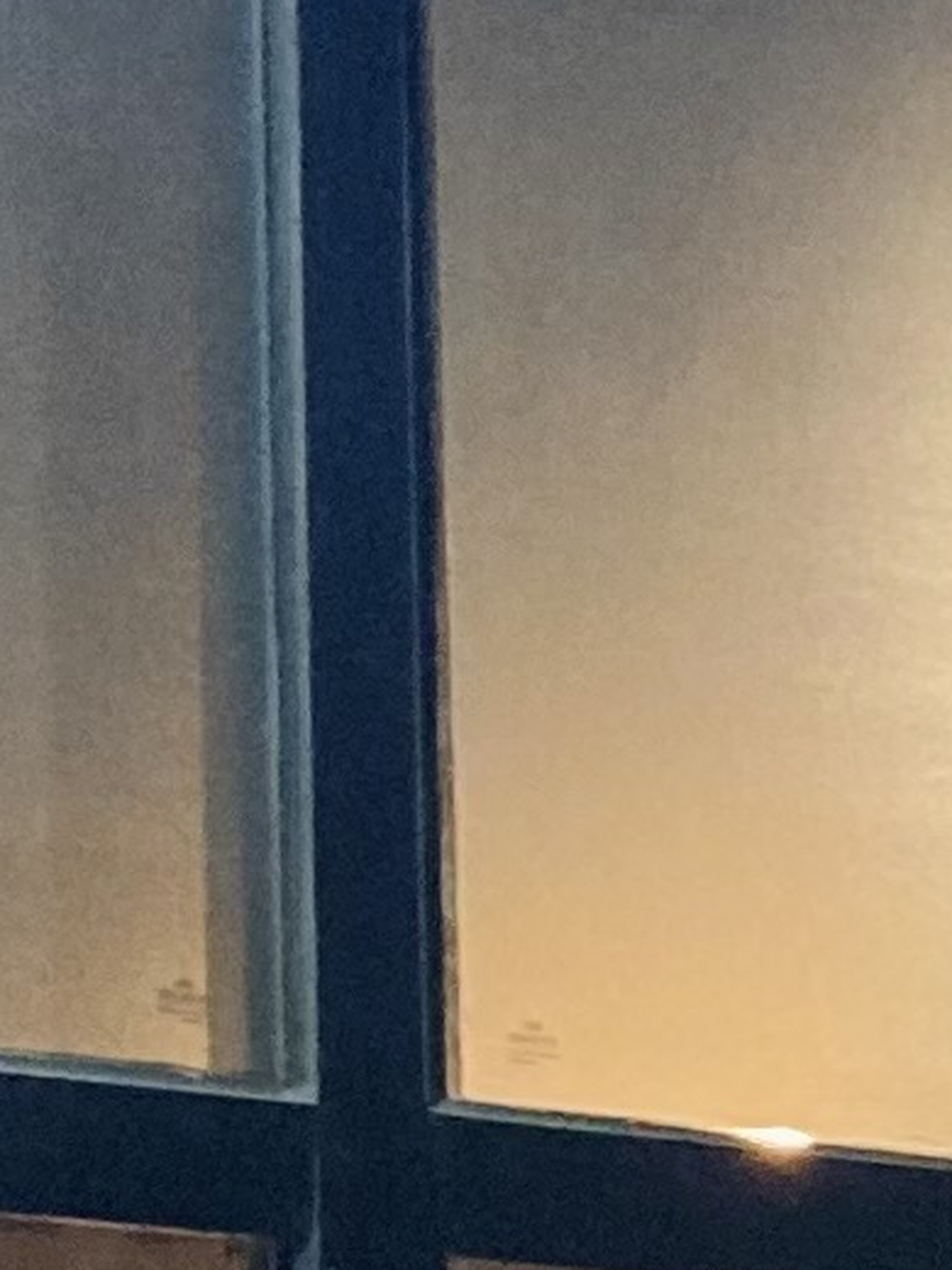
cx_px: 1091
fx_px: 7957
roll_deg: +3.6
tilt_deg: +17.1
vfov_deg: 8.9
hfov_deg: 6.8
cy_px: 1771
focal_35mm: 217
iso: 400
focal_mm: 3.99
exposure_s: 1/40
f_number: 1.8
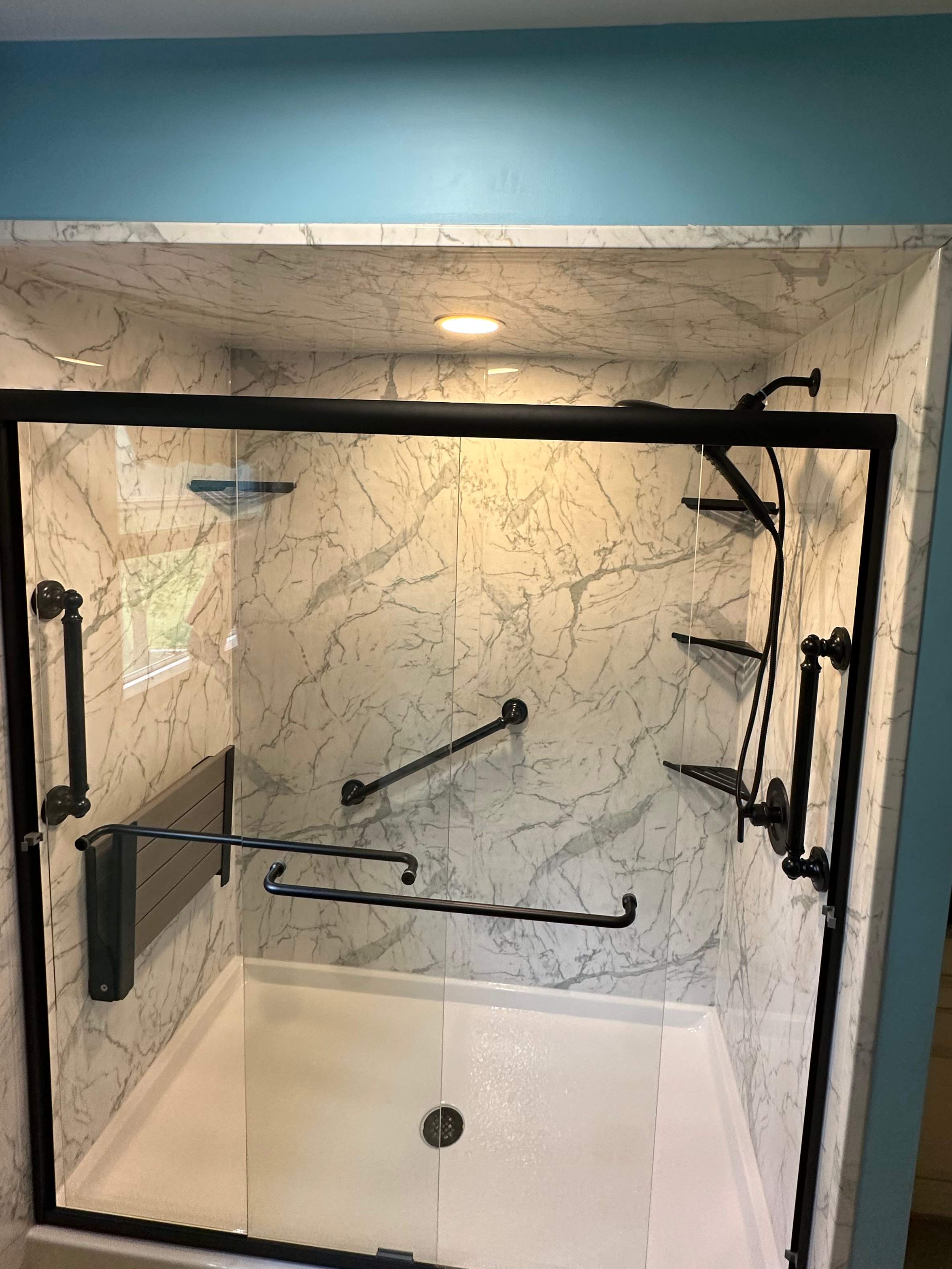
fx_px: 660
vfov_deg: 87.2
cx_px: 525
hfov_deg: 71.4
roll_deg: -3.3
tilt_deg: -5.5
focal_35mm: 18
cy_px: 547
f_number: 2.2
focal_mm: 2.22
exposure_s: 1/120
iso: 250
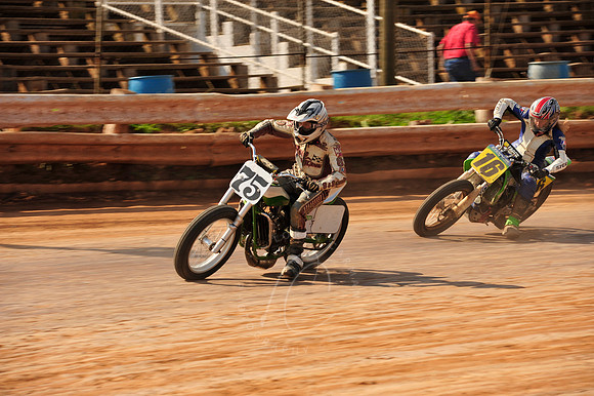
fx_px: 3298
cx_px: 297
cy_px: 198
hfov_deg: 10.3
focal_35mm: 200
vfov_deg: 6.9
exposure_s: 1/400
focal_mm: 200
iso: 200
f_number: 9
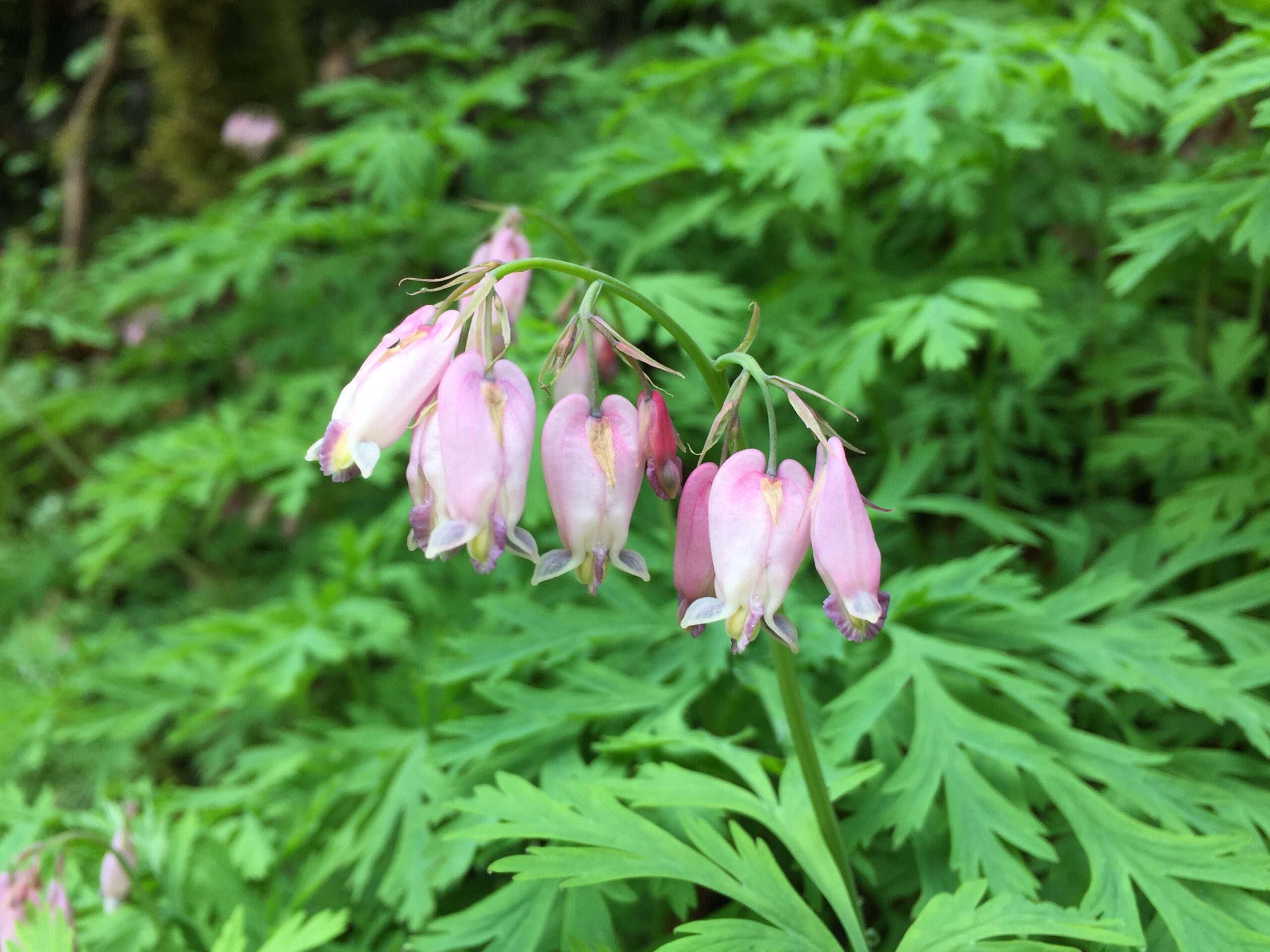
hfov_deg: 61.7
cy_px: 476
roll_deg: -3.1
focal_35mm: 29
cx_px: 635
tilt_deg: +1.0
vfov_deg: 48.2
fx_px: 1064
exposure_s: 1/60
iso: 32
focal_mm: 4.15
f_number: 2.2
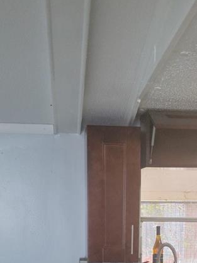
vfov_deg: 25.3
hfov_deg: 21.1
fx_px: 523
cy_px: 316
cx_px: 152
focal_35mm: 69
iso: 200
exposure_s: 1/40
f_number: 1.8
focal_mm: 6.7
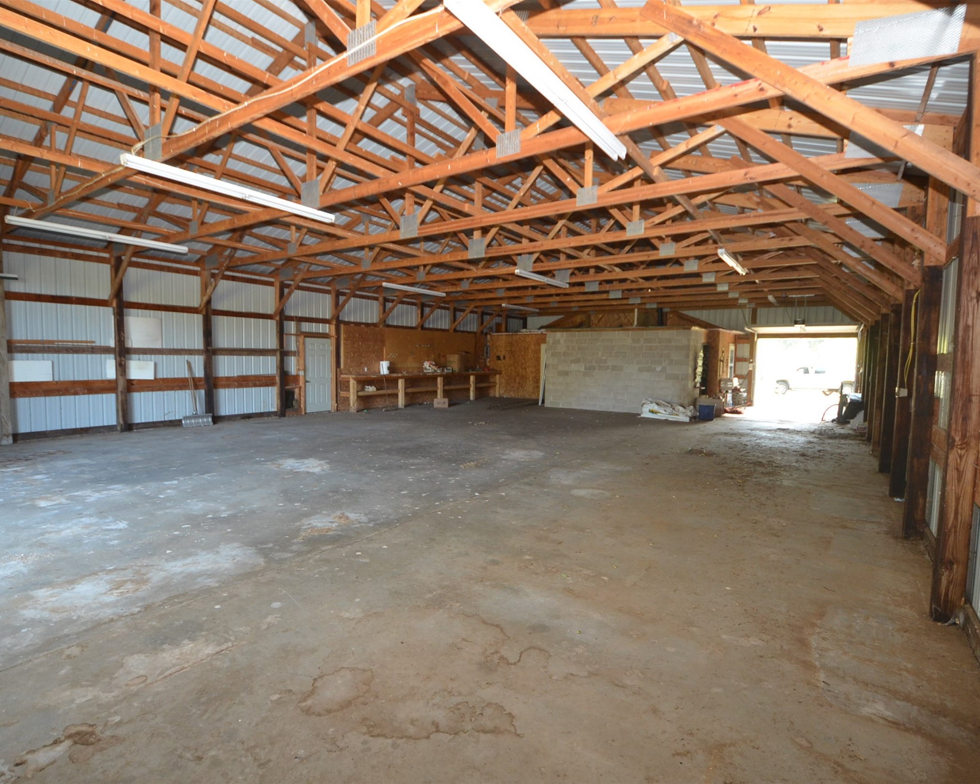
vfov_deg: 77.0
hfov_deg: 89.3
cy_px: 392
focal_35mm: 17
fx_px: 493
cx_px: 440
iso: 720
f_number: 4
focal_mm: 10
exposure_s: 1/60
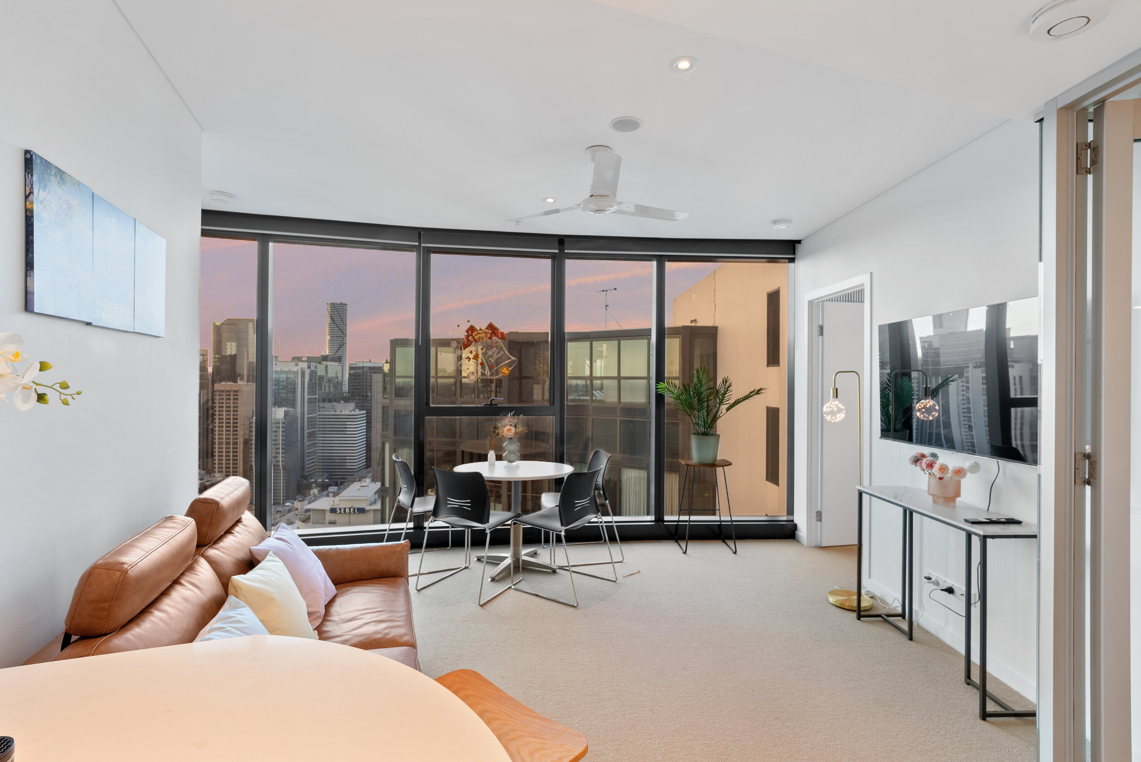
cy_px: 381
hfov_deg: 96.7
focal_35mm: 16
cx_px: 570
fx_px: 507
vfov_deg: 73.8
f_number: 9
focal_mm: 16
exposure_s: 1/5
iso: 320
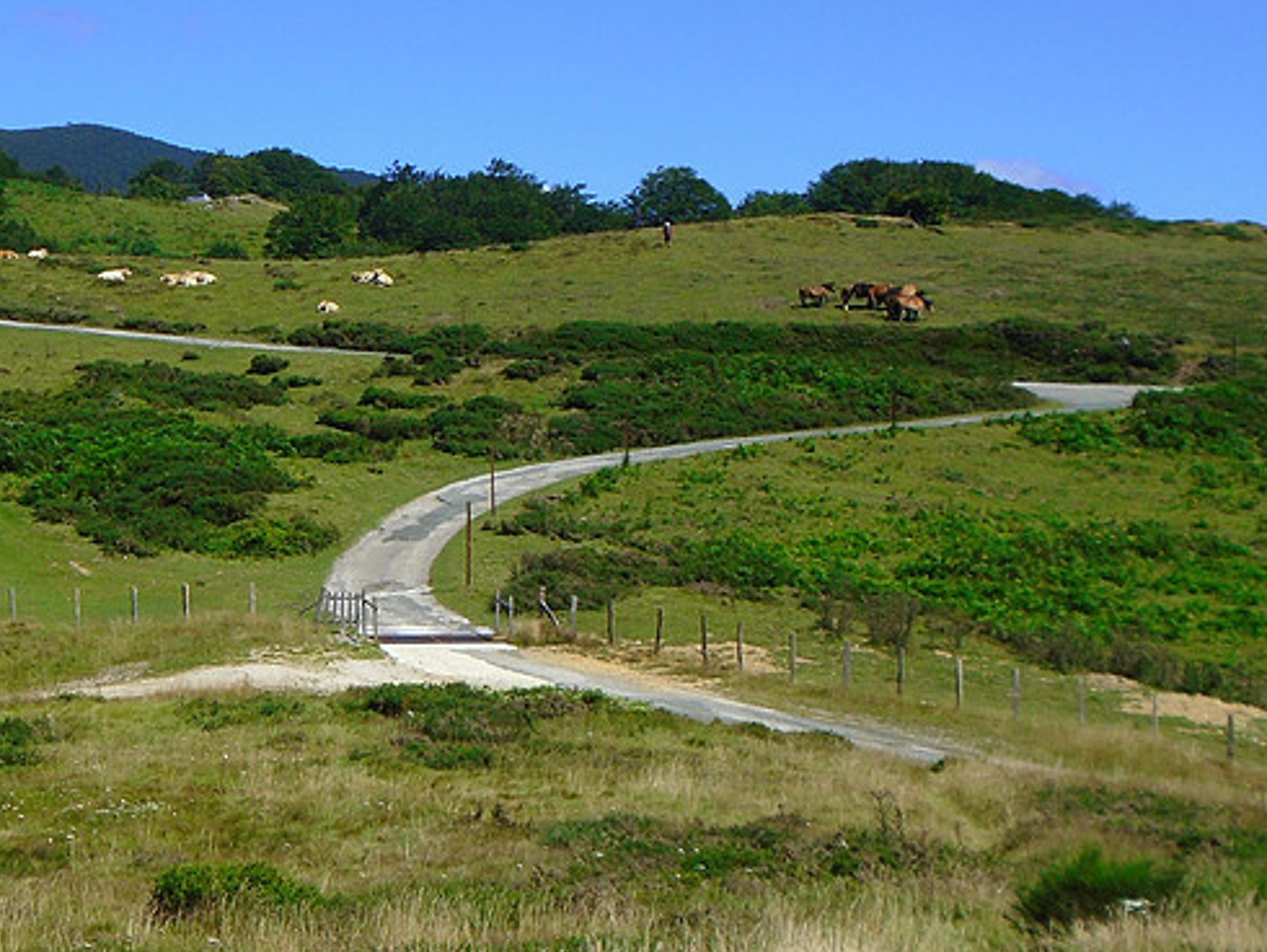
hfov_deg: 23.8
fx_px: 2966
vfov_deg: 18.2
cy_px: 438
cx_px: 275
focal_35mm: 81
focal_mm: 7.4
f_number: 4.1
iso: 100
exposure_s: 1/1000
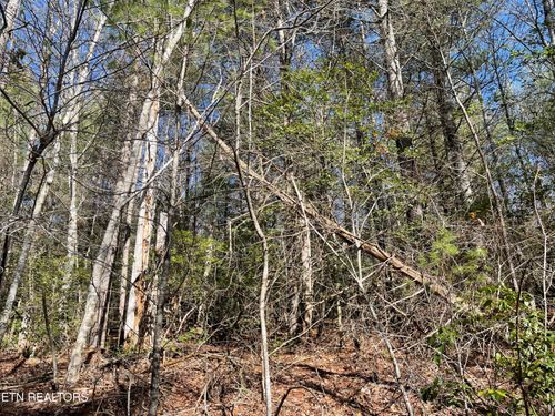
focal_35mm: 25
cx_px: 278
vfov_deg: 54.9
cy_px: 208
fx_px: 401
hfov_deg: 69.4
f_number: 1.6
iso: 32
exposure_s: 1/923
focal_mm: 5.1
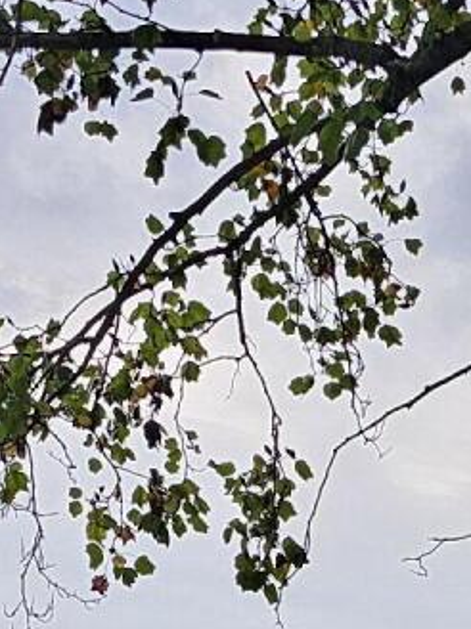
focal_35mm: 140
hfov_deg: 9.9
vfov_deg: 12.5
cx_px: 900
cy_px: 1229
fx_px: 2545
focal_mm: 6.3
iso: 125
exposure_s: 1/180
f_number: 1.7
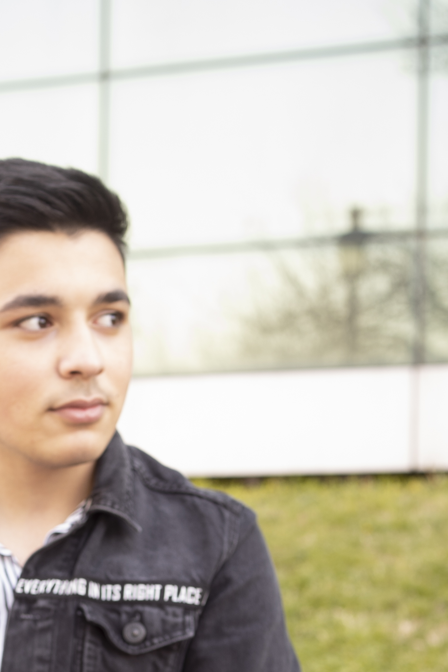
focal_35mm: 98
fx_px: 1829
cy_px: 623
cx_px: 124
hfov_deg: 13.9
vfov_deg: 20.3
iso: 80
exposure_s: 1/20
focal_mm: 35
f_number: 3.5
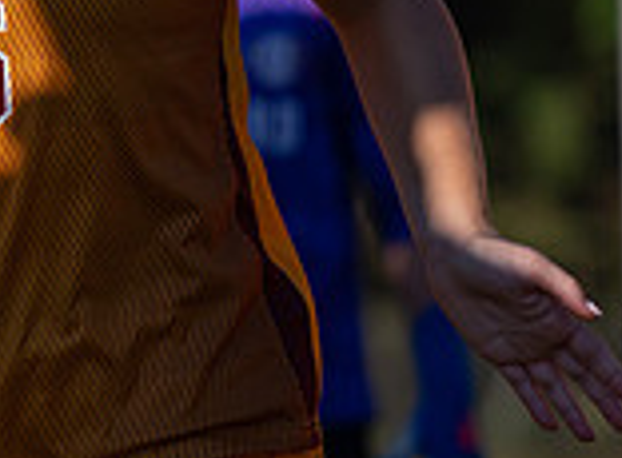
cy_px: -13
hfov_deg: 3.0
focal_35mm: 658
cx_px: -197
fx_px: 11751
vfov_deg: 2.2
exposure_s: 1/2000
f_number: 2.8
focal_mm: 125
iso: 100
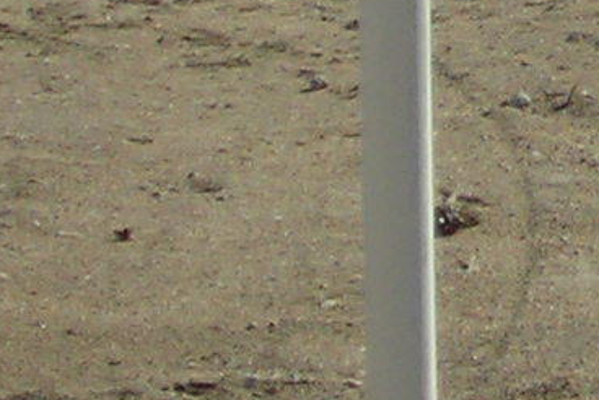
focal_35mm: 278
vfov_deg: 4.8
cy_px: -616
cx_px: 1261
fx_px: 4629
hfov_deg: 7.1
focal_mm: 6.3
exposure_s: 1/292
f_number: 6.4
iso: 50
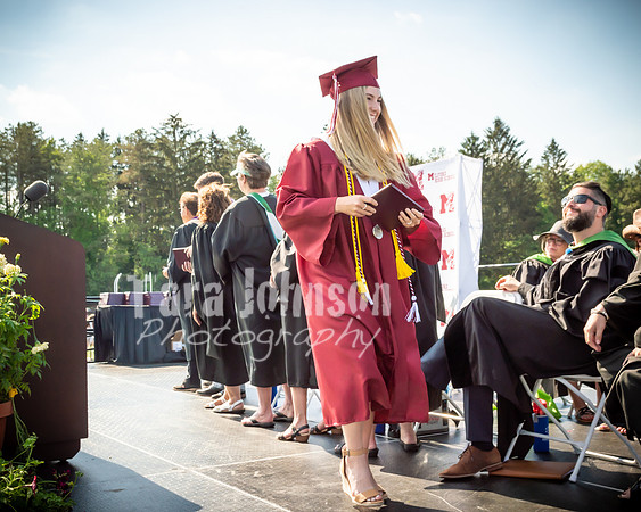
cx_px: 320
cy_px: 256
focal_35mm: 44
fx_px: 834
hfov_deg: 42.0
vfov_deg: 34.1
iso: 200
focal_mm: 26
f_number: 7.1
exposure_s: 1/800
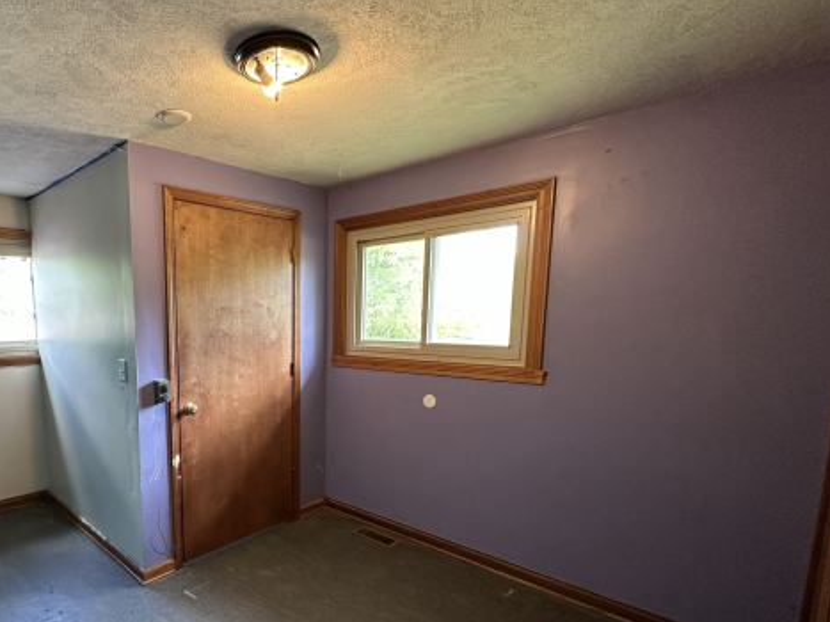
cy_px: 384
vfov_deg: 65.1
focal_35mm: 20
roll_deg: -0.7
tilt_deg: -8.0
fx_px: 479
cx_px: 248
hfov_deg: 77.9
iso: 320
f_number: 2.2
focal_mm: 2.22
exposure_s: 1/60
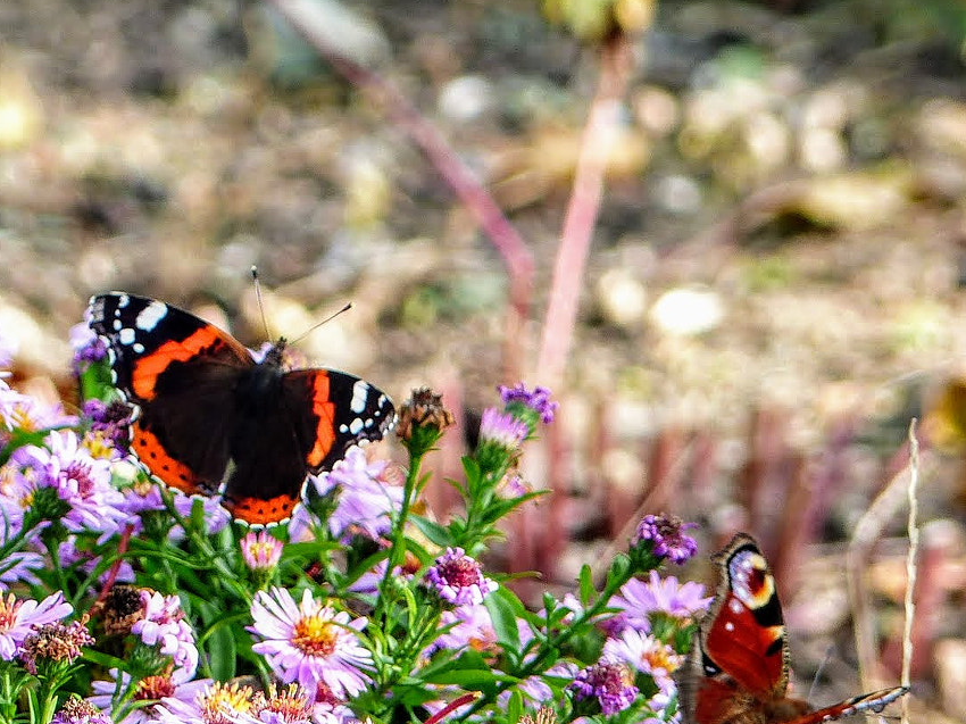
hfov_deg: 1.8
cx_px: 484
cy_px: 550
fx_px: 30465
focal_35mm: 1092
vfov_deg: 1.4
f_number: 4
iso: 100
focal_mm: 104.4
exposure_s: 1/100
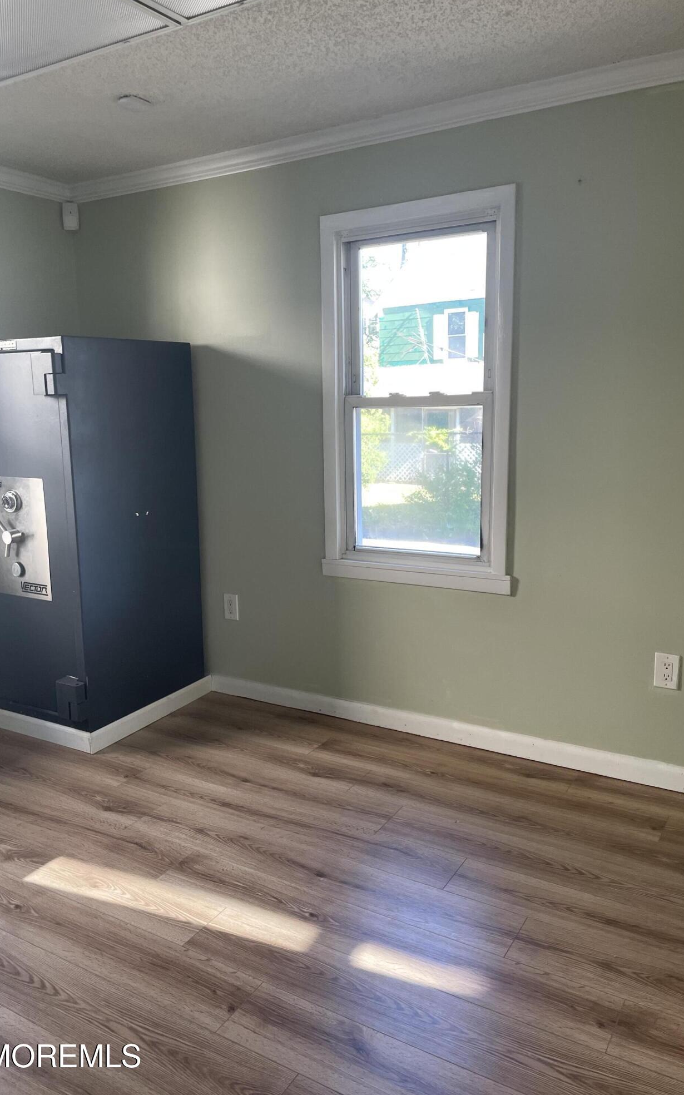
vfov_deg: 66.5
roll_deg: +0.7
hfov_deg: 44.4
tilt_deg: -9.8
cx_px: 298
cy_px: 551
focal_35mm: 28
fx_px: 835
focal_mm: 4.2
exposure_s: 1/121
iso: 80
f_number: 1.6
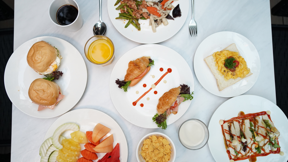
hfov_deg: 54.0
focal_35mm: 37
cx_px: 144
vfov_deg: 32.0
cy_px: 81
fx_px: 283
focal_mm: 35
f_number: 2.8
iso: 2500
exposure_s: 1/250
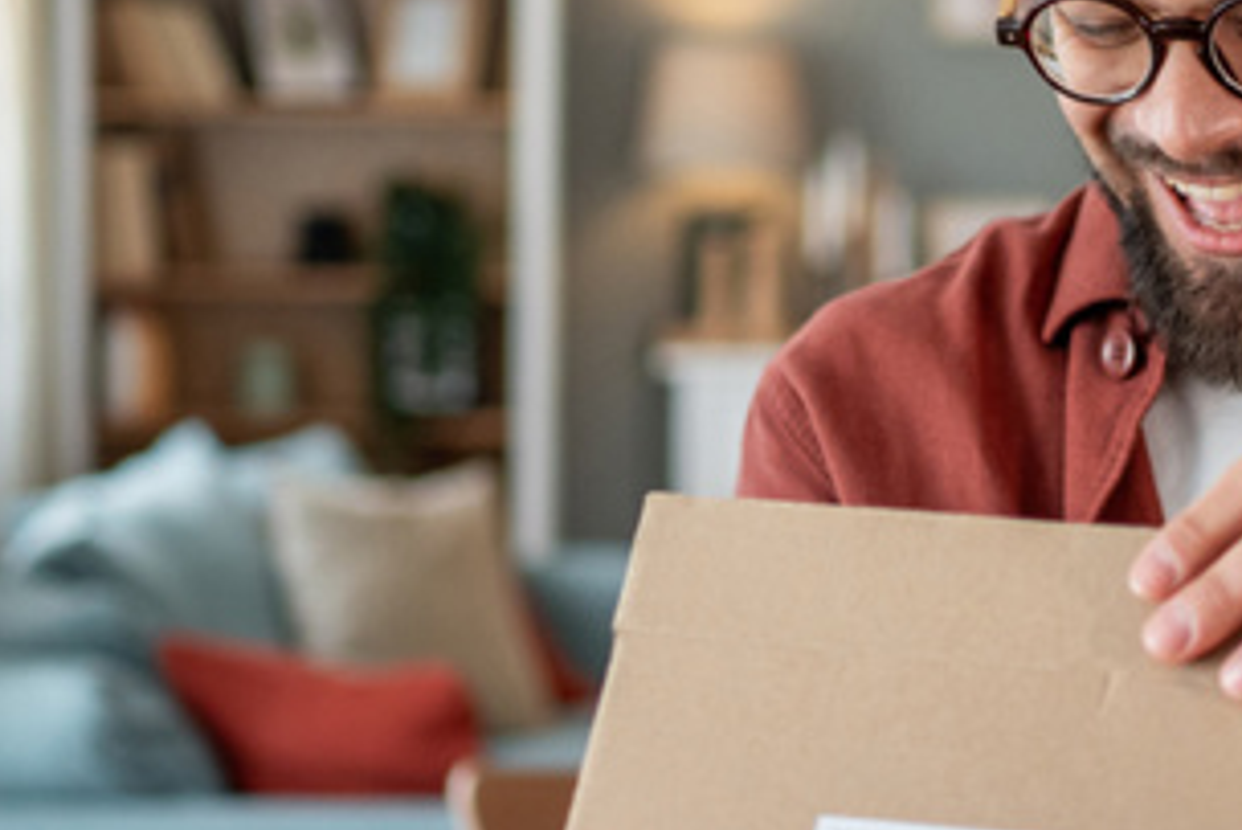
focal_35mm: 115
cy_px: 431
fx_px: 3969
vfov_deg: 11.9
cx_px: 829
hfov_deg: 17.7
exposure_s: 1/1000
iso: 1000
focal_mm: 35
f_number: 1.8
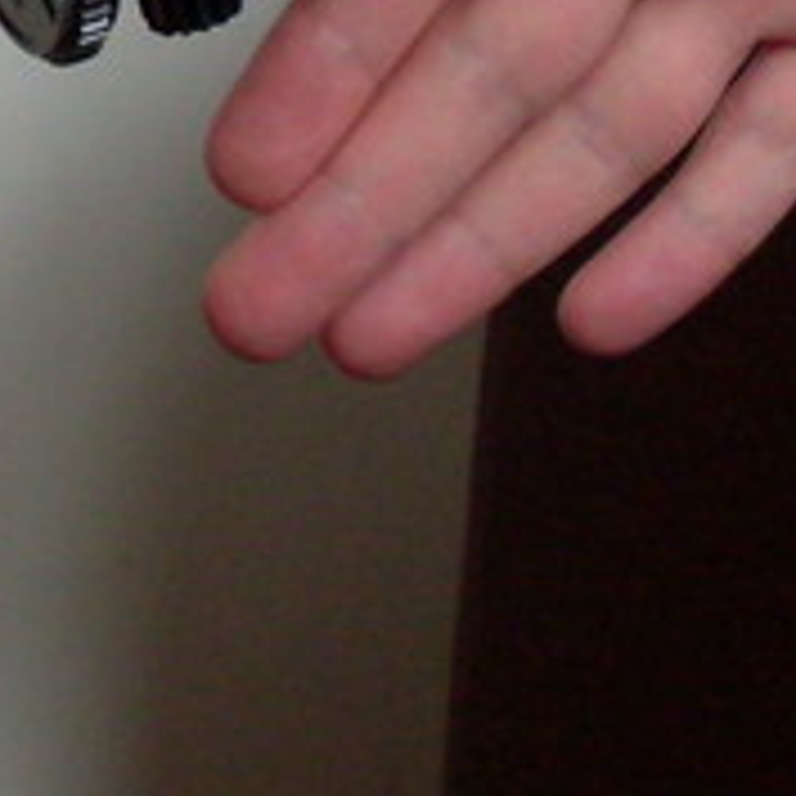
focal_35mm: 171
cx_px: -549
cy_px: 88
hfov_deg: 9.8
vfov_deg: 10.2
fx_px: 4449
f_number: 2.8
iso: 200
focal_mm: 6.3
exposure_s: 1/15
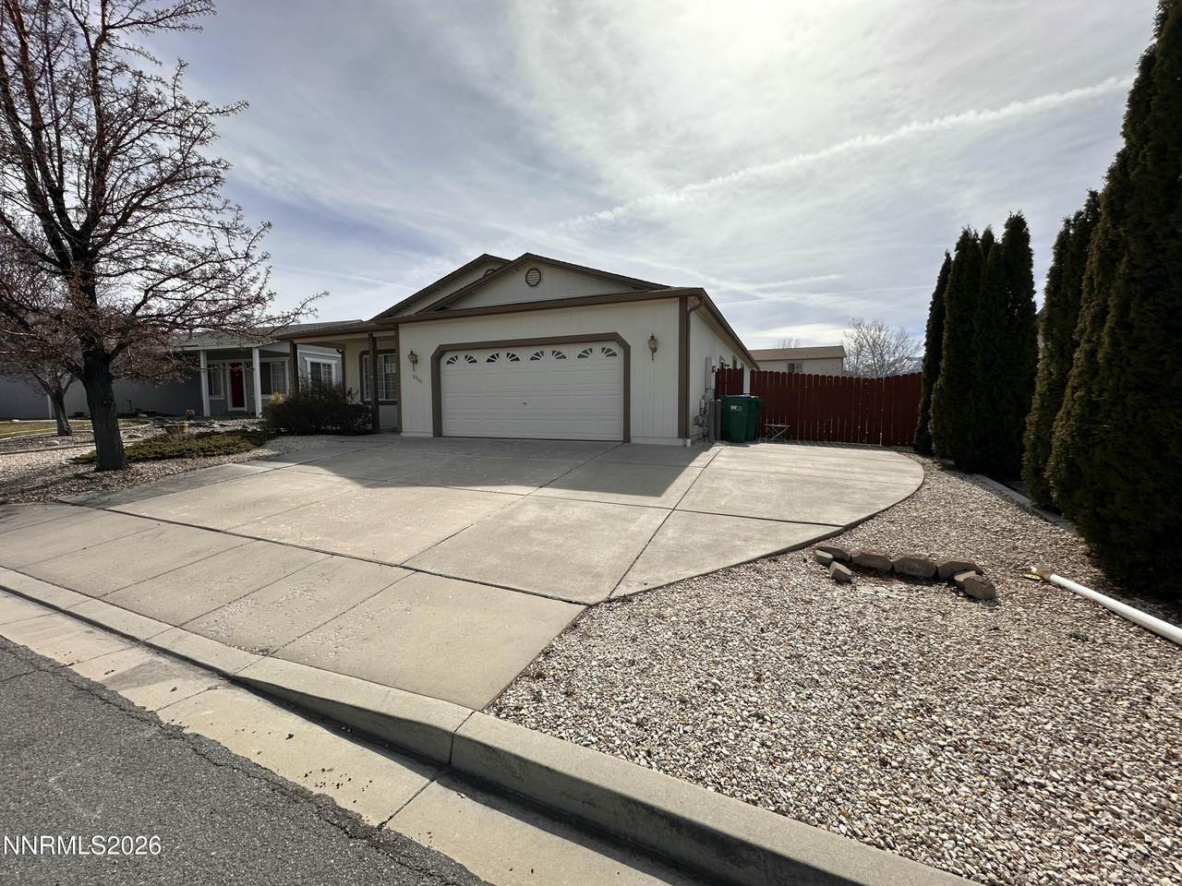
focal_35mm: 14
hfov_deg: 102.1
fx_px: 478
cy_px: 443
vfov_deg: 85.7
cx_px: 591
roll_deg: -0.6
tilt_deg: -4.5
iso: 40
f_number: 2.2
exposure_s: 1/2959
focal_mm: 2.22
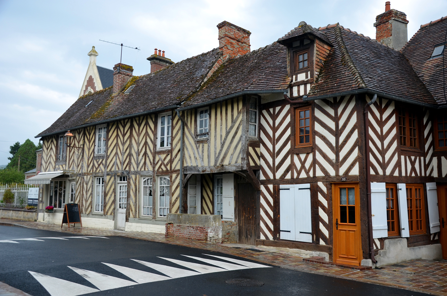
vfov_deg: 39.8
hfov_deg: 57.3
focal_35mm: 33
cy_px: 148
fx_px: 409
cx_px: 224
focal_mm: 22
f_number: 6.3
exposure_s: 1/160
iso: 200
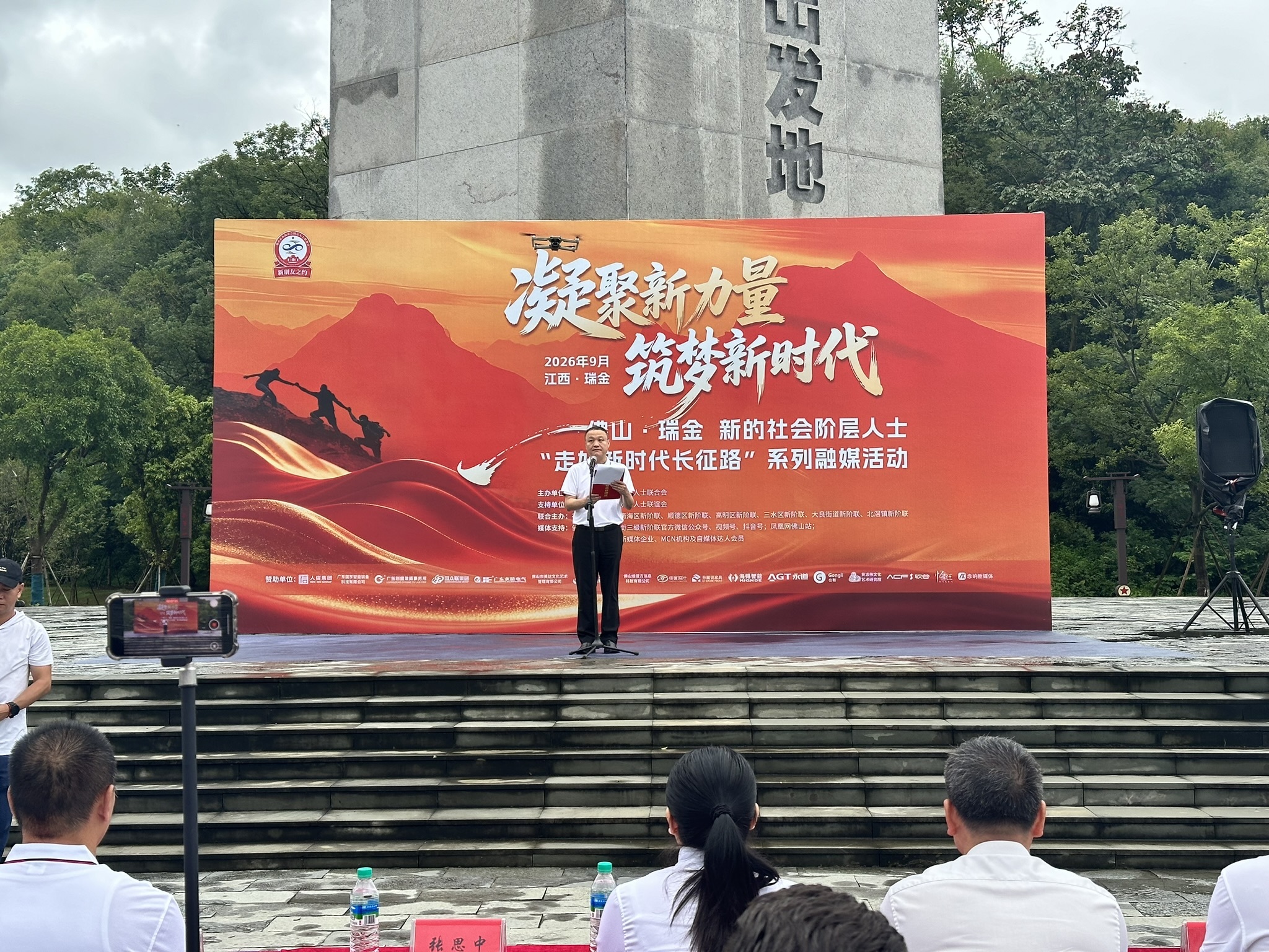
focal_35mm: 48
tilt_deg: +2.8
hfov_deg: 39.7
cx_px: 634
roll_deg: +0.2
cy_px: 476
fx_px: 1760
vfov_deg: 30.3
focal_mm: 6.86
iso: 64
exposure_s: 1/767
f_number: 1.78
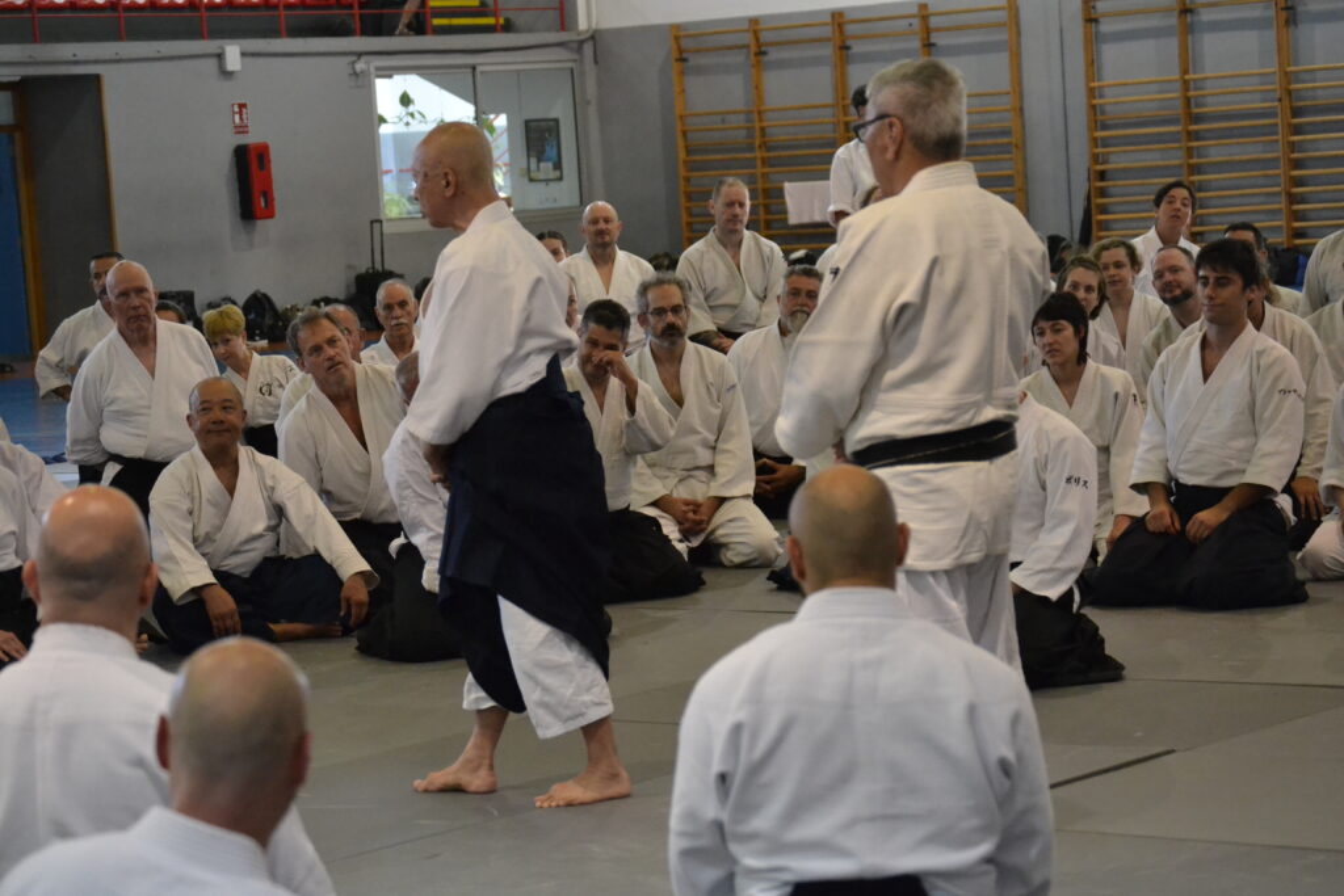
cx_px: 672
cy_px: 448
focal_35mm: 99
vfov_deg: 13.8
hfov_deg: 20.6
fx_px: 3696
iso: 3200
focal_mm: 66
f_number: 4.2
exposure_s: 1/320
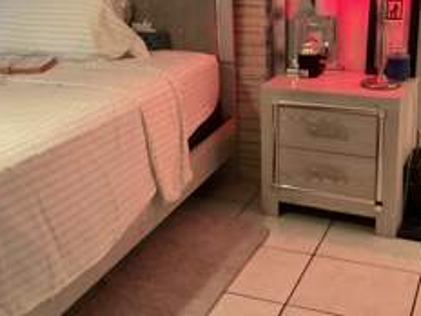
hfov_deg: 32.0
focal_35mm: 60
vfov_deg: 24.2
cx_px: 156
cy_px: 90
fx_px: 730
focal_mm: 3
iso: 250
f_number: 1.8
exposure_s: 1/40
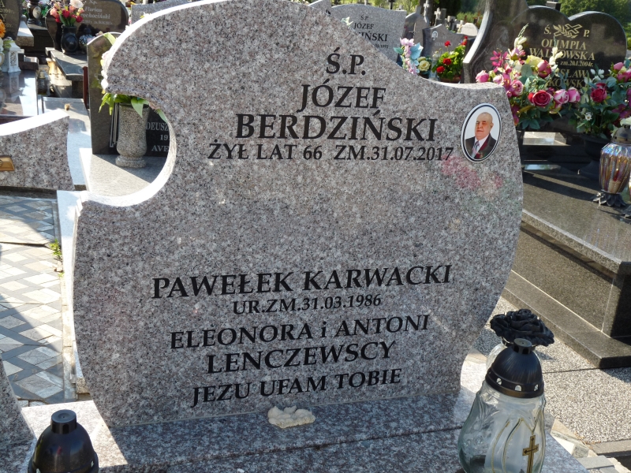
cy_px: 236
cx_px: 316
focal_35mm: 44
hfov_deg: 42.9
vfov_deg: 32.9
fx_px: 802
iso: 100
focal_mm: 7.8
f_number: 4.5
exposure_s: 1/250
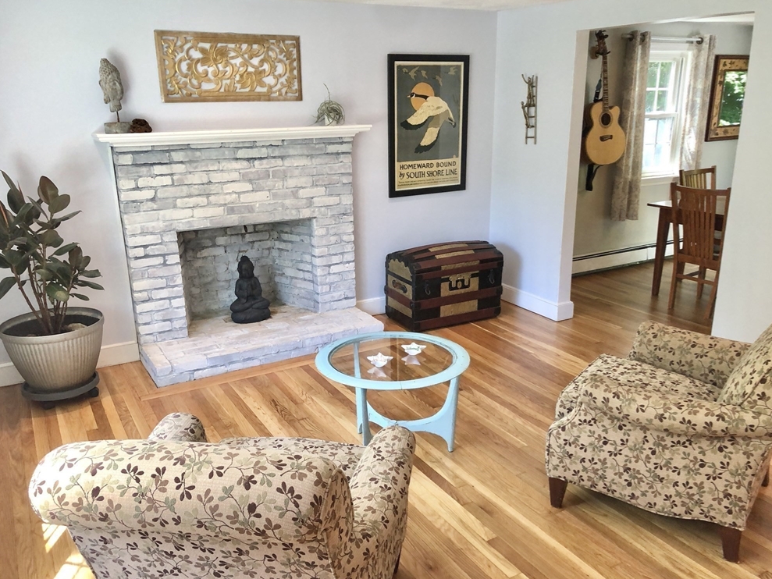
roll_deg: +1.4
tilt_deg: -18.2
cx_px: 390
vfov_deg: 48.2
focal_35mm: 29
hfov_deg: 61.7
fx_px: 647
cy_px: 292
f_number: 1.8
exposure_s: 1/30
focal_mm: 4
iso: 32
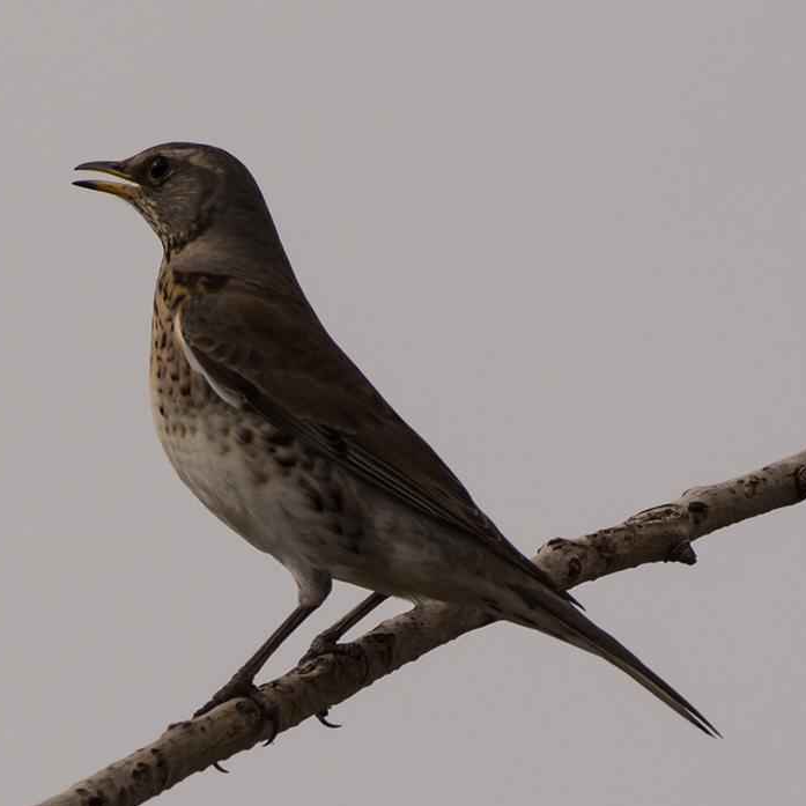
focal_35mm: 883
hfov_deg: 2.0
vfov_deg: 2.0
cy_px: 404
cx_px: 260
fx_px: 23261
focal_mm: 460
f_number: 6.3
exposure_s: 1/2500
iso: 250
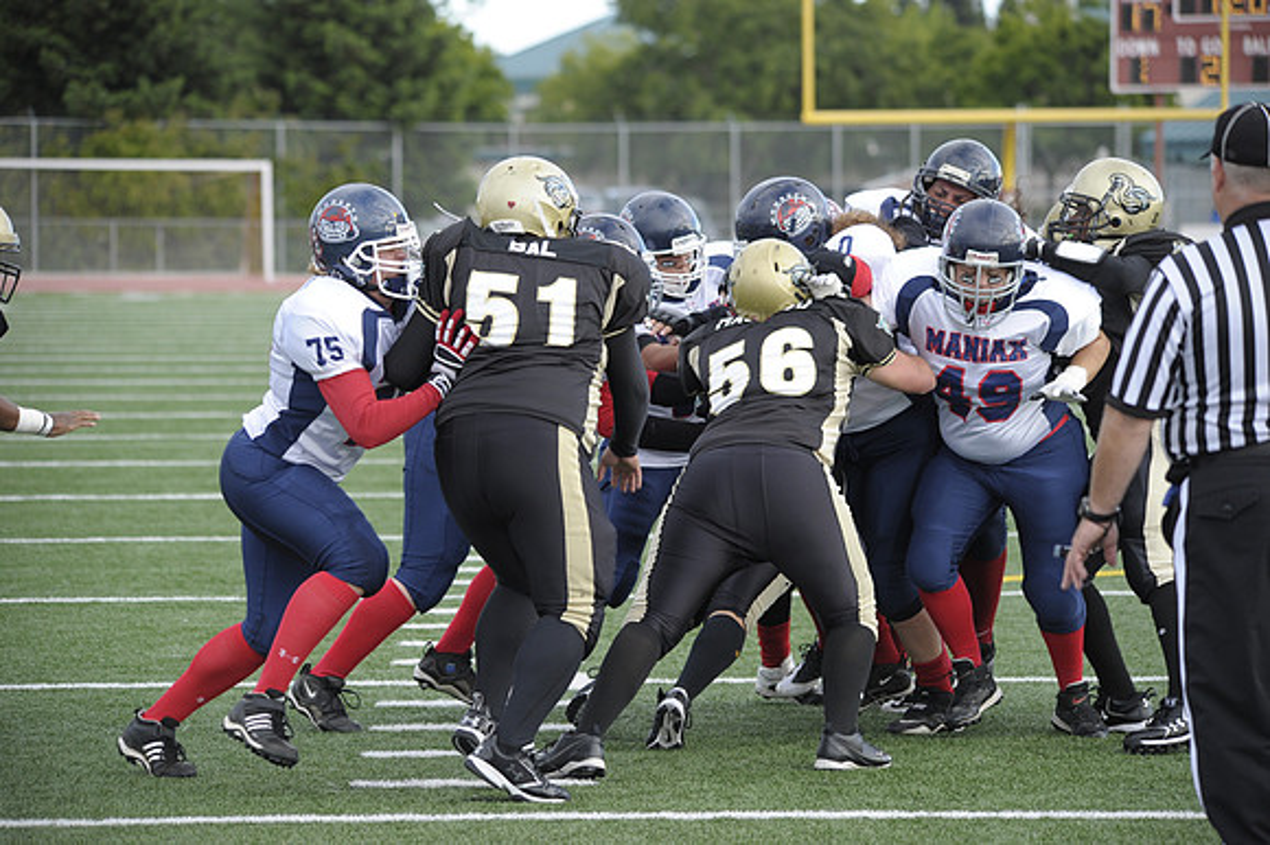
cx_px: 635
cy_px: 422
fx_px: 6699
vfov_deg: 7.2
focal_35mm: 190
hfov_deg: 10.8
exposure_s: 1/1000
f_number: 5.3
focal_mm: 190
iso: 1100
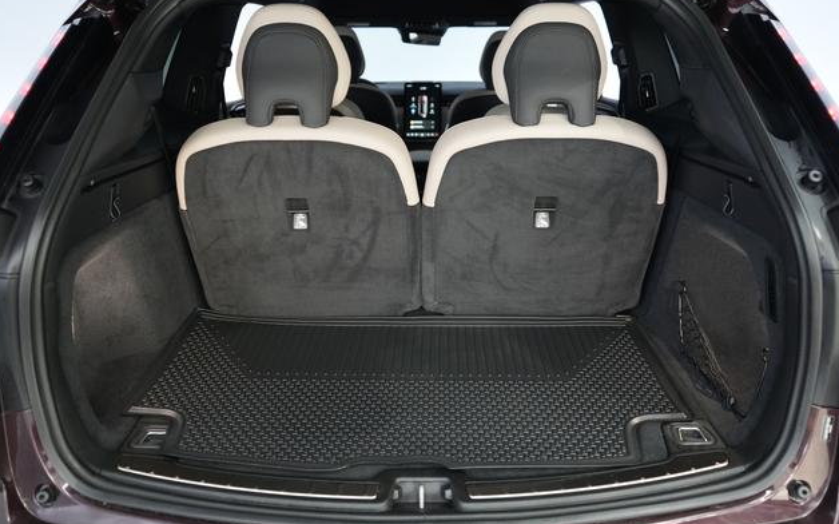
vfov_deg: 46.0
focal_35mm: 27
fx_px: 617
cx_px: 422
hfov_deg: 68.4
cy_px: 246
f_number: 2.8
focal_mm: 26
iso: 5000
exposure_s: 1/160
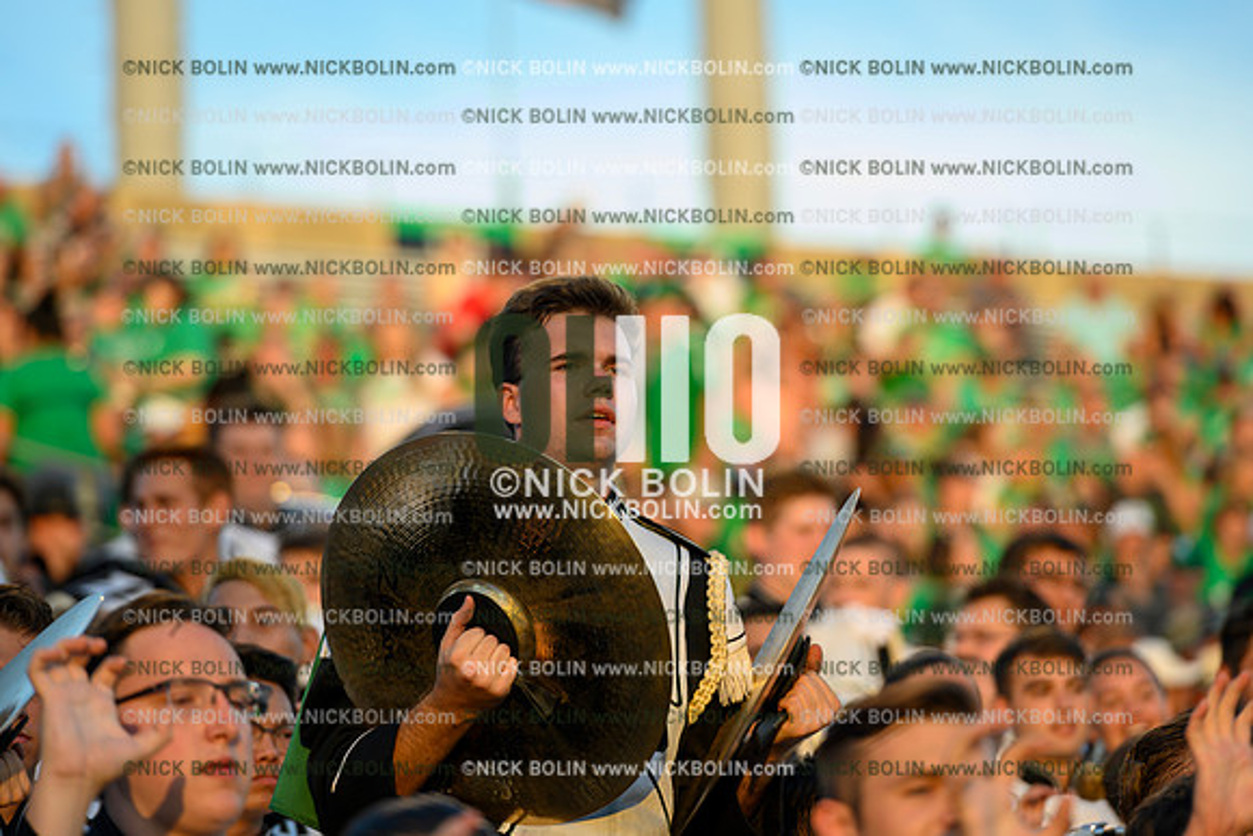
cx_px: 626
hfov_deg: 10.3
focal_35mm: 200
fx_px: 6962
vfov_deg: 6.9
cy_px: 418
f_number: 4
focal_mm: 200
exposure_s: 1/125
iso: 160
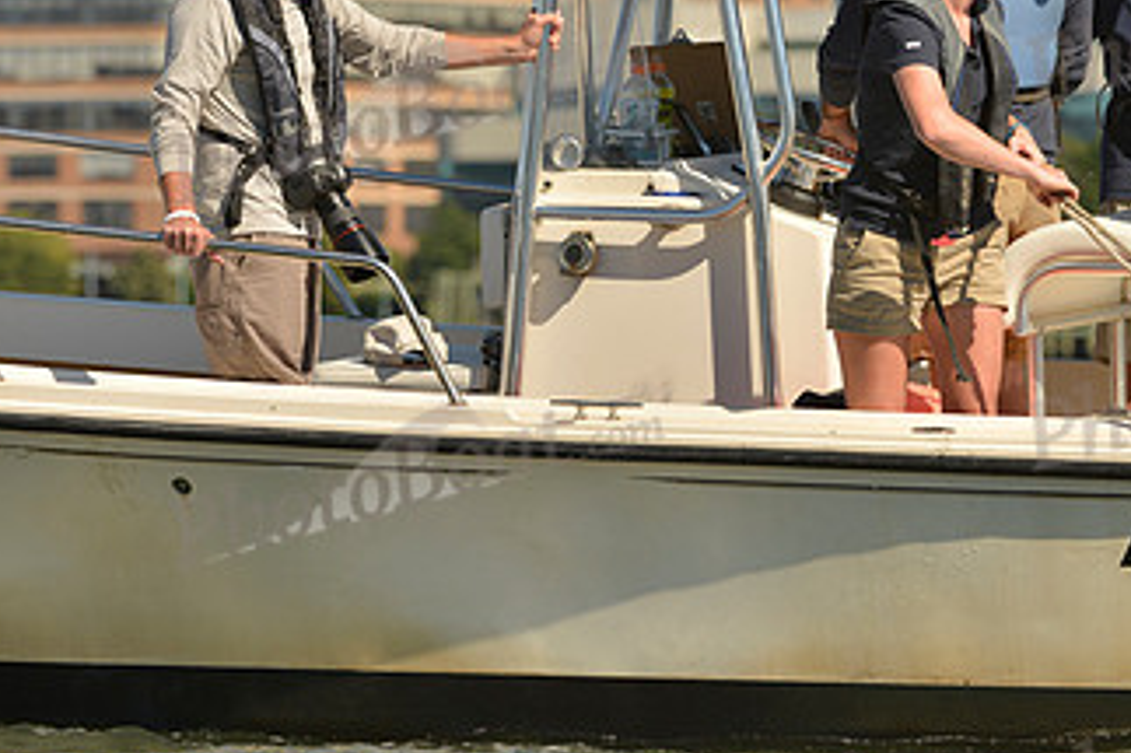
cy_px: 247
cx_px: 847
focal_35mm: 359
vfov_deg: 3.8
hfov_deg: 5.7
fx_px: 11272
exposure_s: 1/1250
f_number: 5
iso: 200
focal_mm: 200
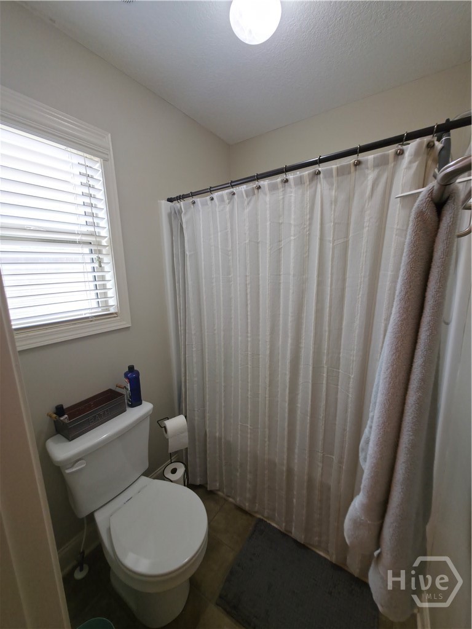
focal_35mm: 13
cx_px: 236
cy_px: 314
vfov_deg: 106.2
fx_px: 236
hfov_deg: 89.9
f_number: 1.9
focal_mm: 2.2
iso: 100
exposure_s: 1/60
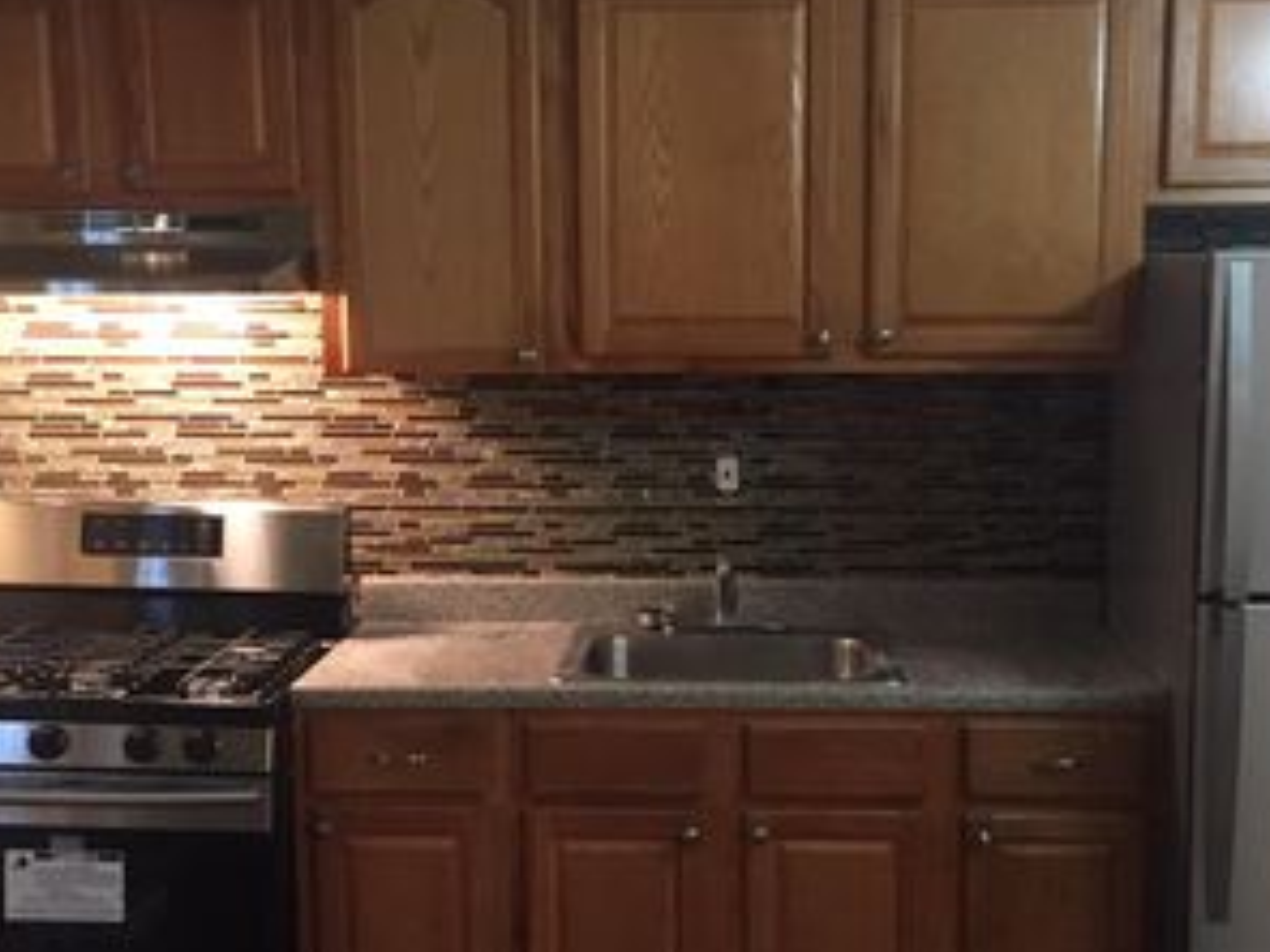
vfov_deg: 29.6
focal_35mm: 49
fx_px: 1798
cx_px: 691
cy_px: 551
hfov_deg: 38.9
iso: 250
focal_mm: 4.15
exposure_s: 1/20
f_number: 2.2
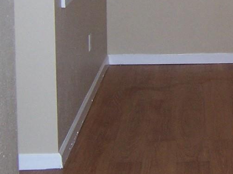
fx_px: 707
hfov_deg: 17.5
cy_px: -9
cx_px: 304
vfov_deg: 13.8
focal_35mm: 105
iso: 140
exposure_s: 1/60
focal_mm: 5.5
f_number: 2.8
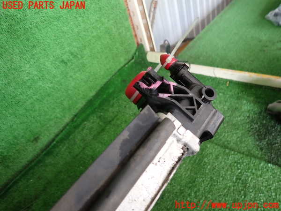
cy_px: 106
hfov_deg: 69.4
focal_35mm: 25
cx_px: 140
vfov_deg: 54.9
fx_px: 203
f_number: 2
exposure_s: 1/60
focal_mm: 4.5
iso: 200
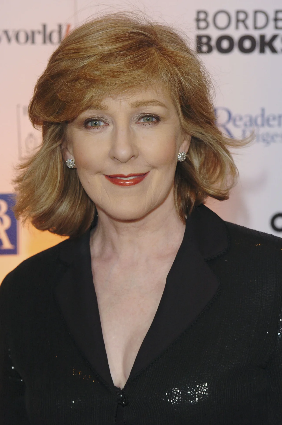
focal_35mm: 147
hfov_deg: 9.3
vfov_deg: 14.0
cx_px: 141
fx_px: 1735
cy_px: 212
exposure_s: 1/125
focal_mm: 98
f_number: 6.3
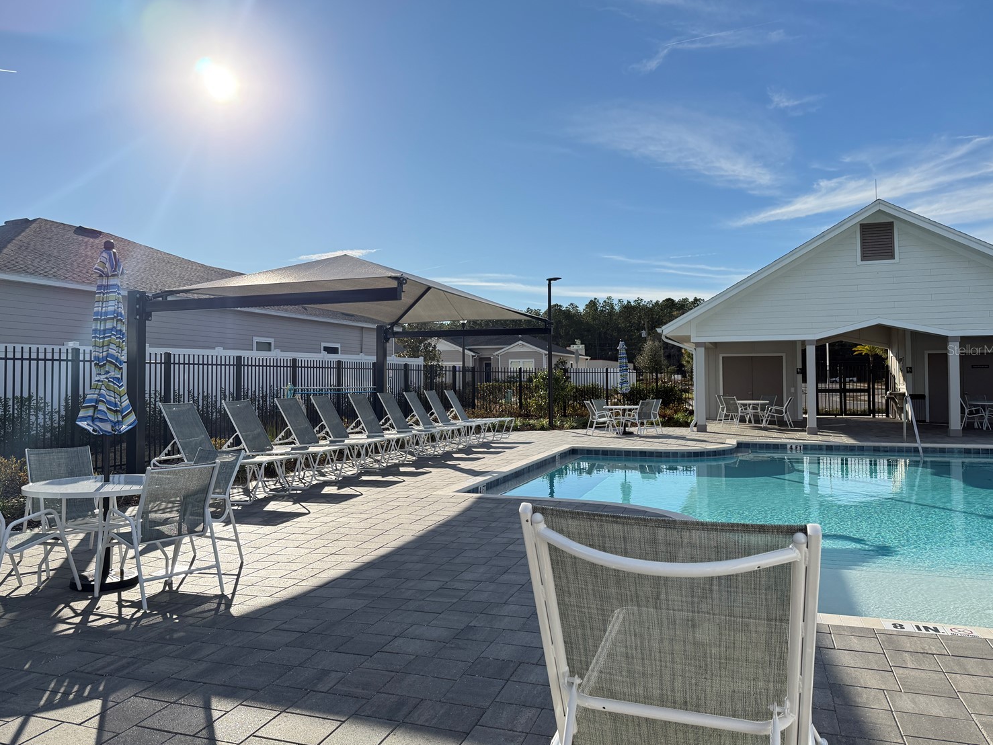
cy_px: 350
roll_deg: +0.2
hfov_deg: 67.3
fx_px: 746
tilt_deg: +1.9
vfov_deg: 53.0
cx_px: 473
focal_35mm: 26
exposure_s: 1/6711
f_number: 1.78
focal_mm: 6.76
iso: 125
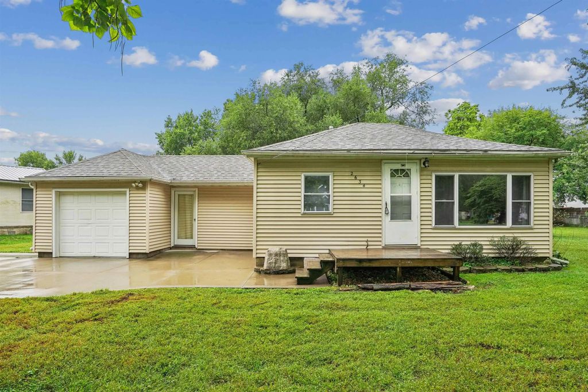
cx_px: 294
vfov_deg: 73.8
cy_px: 196
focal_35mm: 16
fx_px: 261
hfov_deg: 96.7
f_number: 9
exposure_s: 1/60
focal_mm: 16
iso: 400
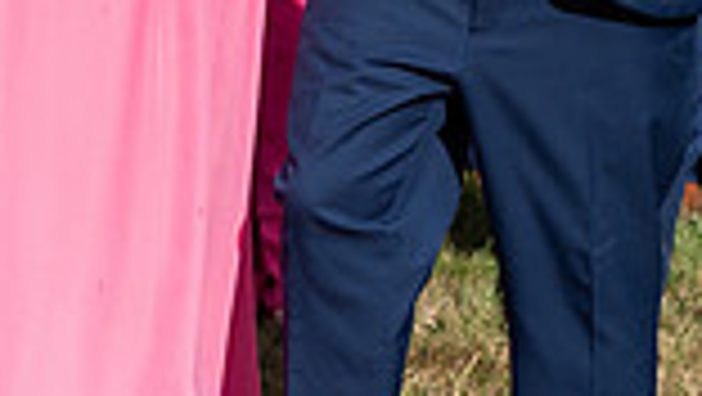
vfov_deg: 4.0
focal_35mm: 303
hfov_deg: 7.1
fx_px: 5644
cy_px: -254
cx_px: 454
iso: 400
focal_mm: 78
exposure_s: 1/5000
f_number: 5
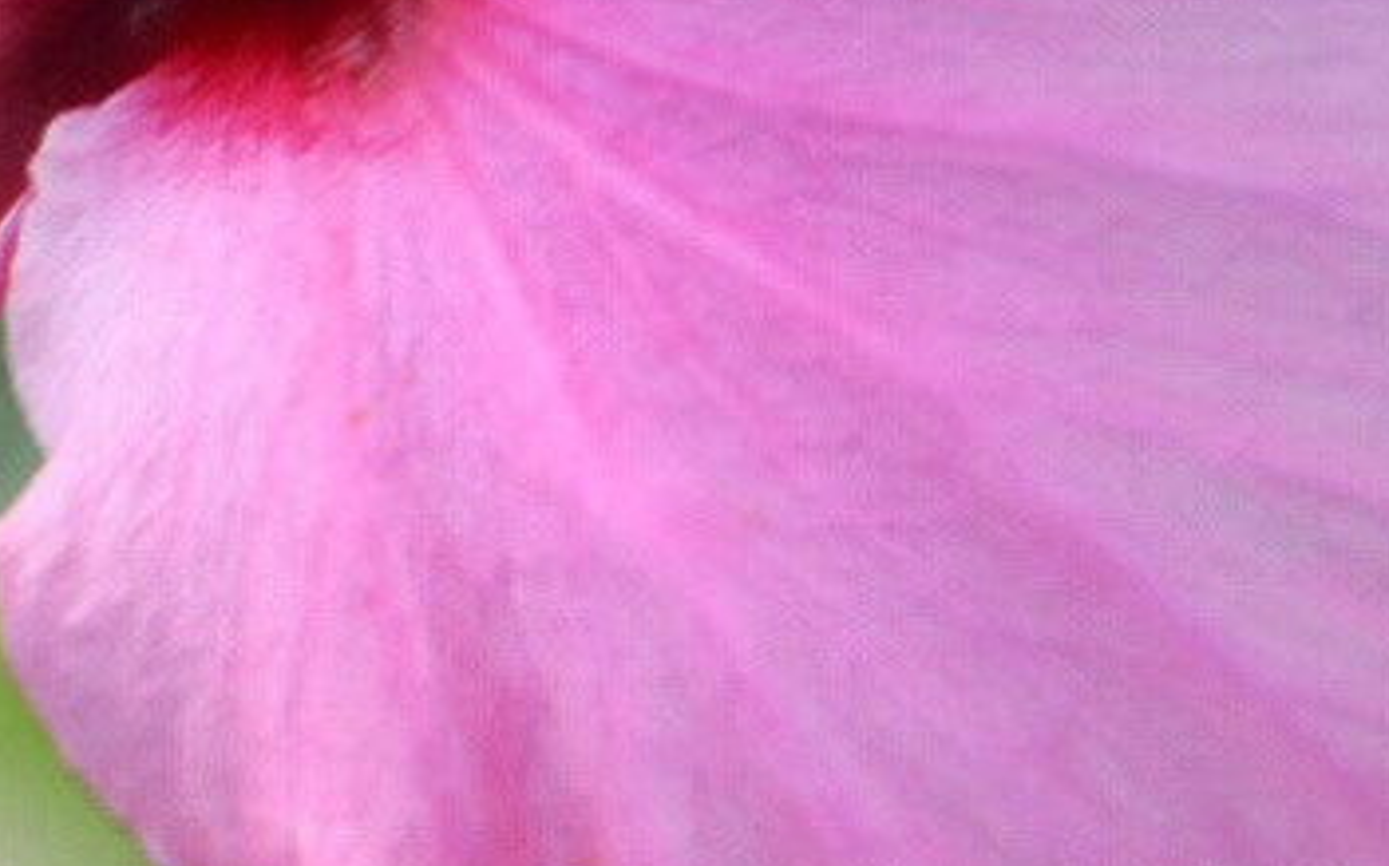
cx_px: -740
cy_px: -164
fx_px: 38227
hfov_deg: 2.1
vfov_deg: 1.3
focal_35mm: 1010
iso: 100
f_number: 5.6
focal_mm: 145
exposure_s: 1/80
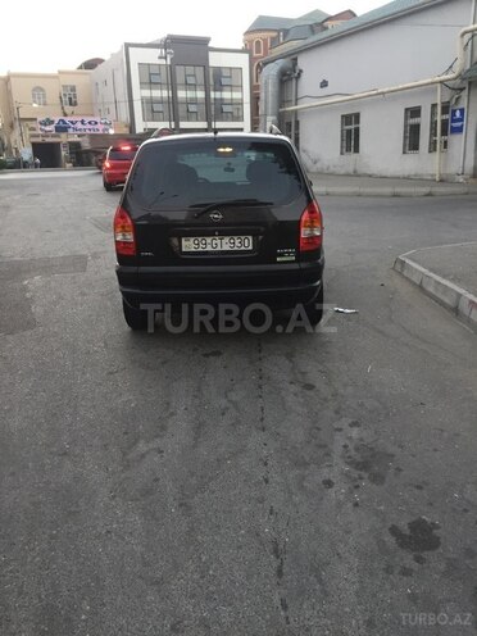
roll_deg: +3.2
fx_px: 533
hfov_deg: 48.2
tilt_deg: -16.2
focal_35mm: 29
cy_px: 318
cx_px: 238
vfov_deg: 61.7
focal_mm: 4.15
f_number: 2.2
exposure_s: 1/33
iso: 100
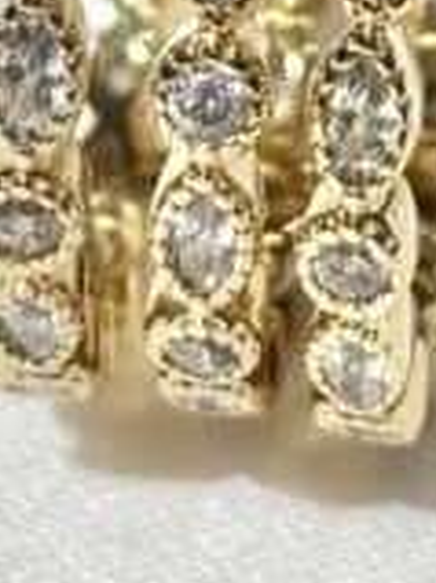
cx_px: 172
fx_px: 5633
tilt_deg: -41.0
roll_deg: +8.4
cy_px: -117
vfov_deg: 5.9
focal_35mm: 335
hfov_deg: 4.4
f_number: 1.6
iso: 32
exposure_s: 1/353
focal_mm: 5.96
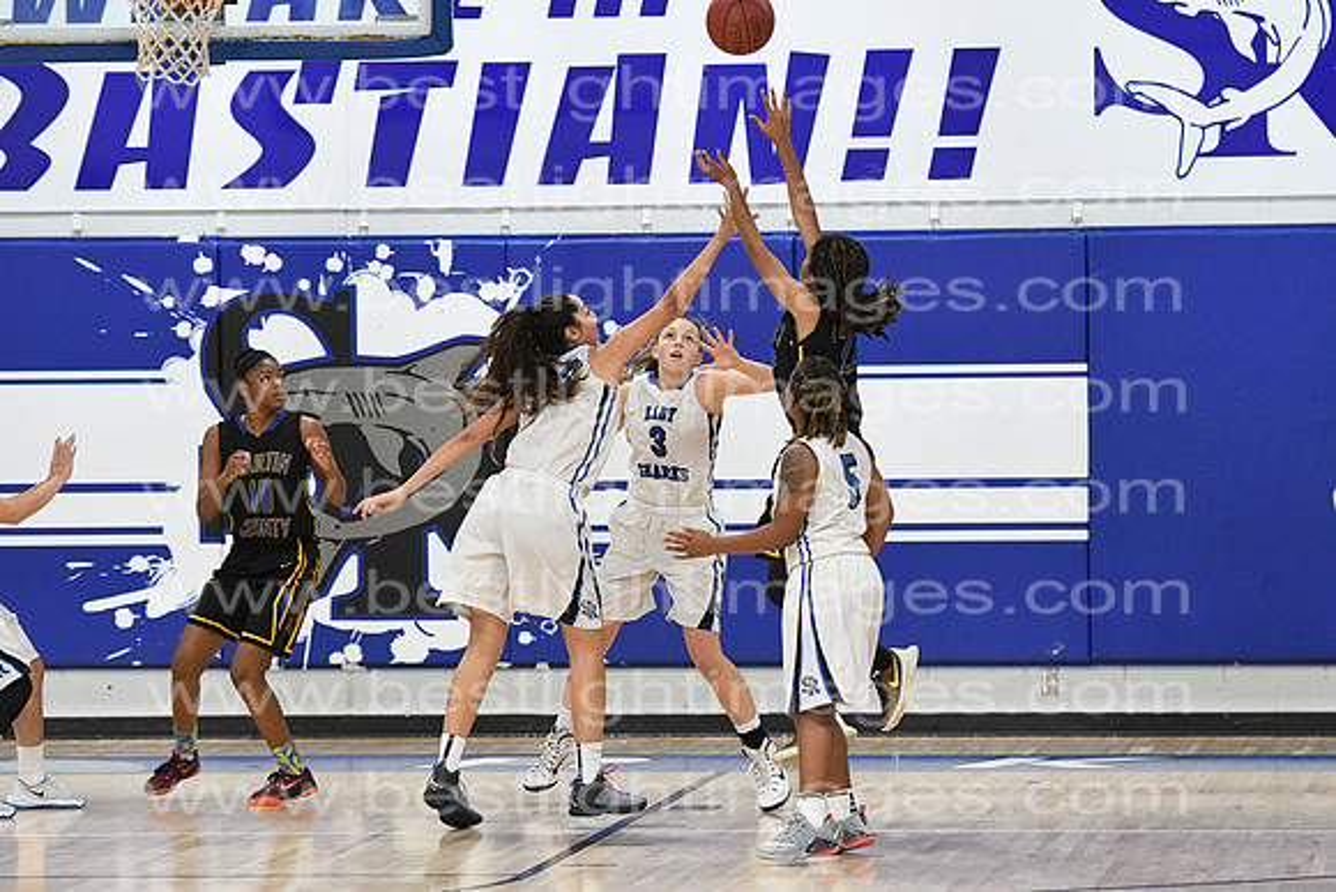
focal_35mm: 195
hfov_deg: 10.5
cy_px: 446
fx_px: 7238
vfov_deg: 7.0
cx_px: 668
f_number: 4
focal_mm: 130
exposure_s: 1/640
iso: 5000
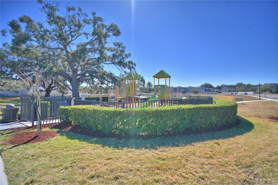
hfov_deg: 100.4
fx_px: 116
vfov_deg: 77.3
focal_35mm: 15
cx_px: 139
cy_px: 92
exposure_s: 1/1250
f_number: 4.5
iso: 100
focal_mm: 10
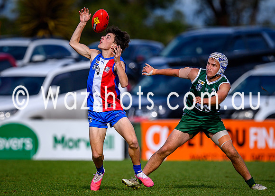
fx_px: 7080
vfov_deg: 1.6
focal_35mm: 907
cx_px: 114
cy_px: 100
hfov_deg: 2.2
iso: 160
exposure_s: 1/1600
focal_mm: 500
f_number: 4
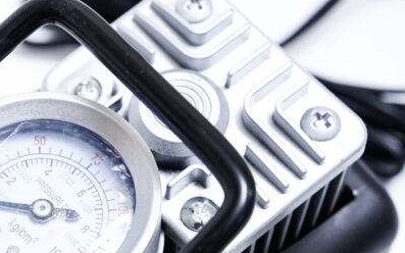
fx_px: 1391
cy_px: 176
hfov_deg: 16.4
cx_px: 54
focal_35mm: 126
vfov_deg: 10.4
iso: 3200
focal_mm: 70
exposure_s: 1/250
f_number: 8
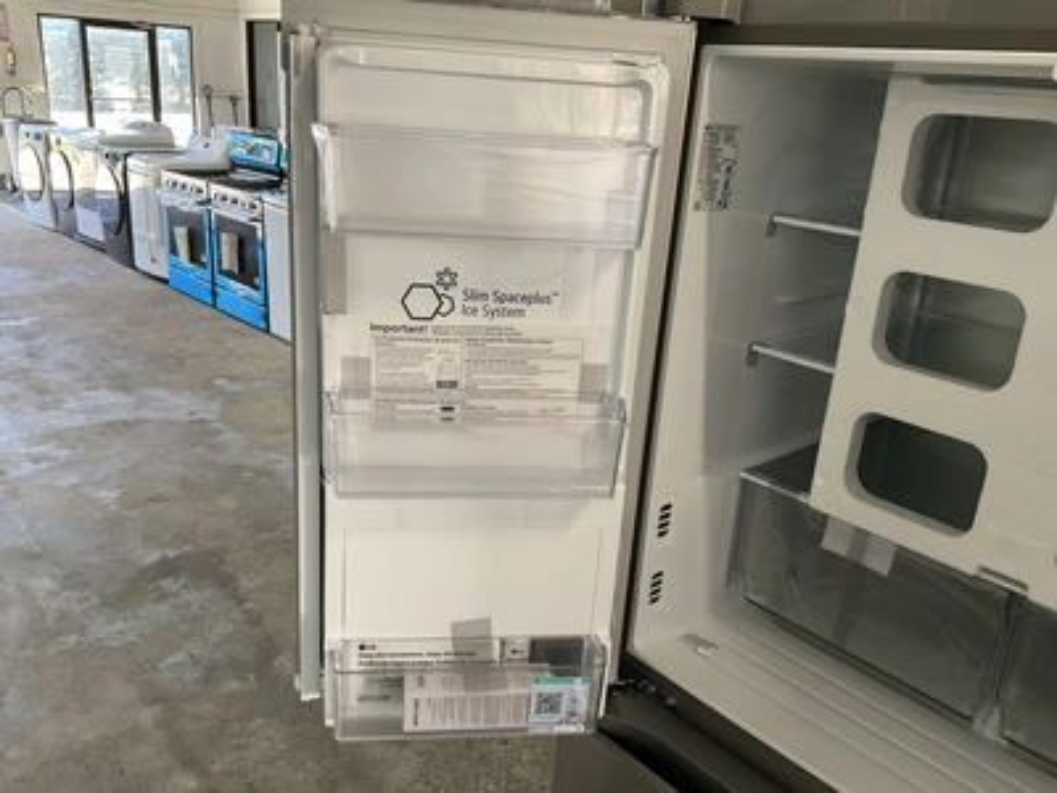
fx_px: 886
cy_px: 396
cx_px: 528
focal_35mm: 29
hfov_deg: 61.7
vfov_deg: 48.2
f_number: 1.8
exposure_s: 1/60
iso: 64
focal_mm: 3
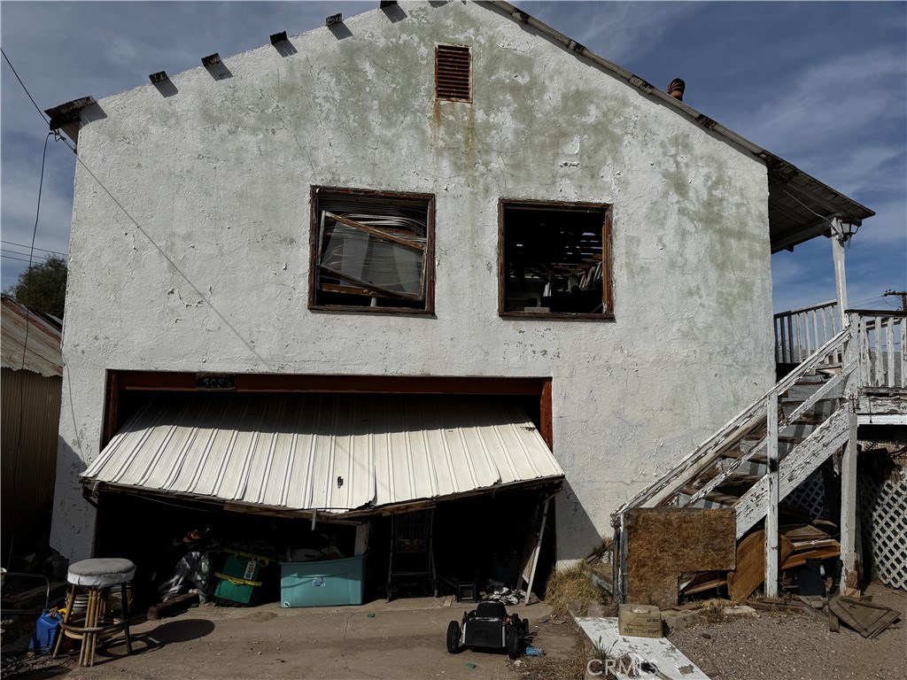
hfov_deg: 71.6
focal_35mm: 24
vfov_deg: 56.8
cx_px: 454
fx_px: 629
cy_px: 340
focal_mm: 6.76
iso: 80
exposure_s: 1/12346
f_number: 1.78
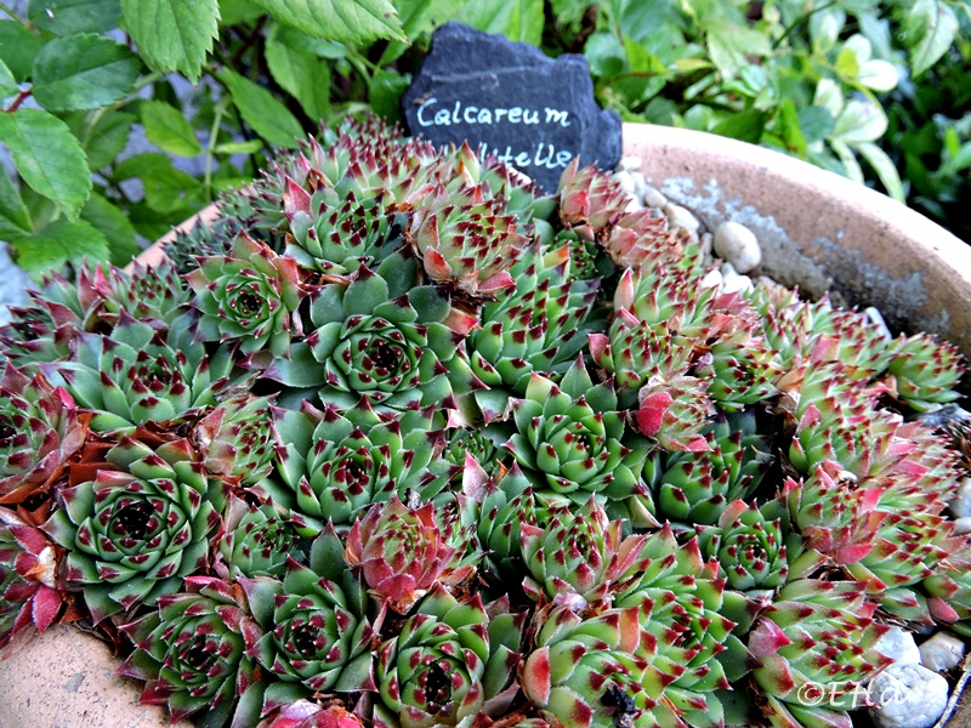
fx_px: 673
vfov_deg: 56.8
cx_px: 486
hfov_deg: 71.6
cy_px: 364
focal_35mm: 24
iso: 100
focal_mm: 4.3
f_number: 3.3
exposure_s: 1/40
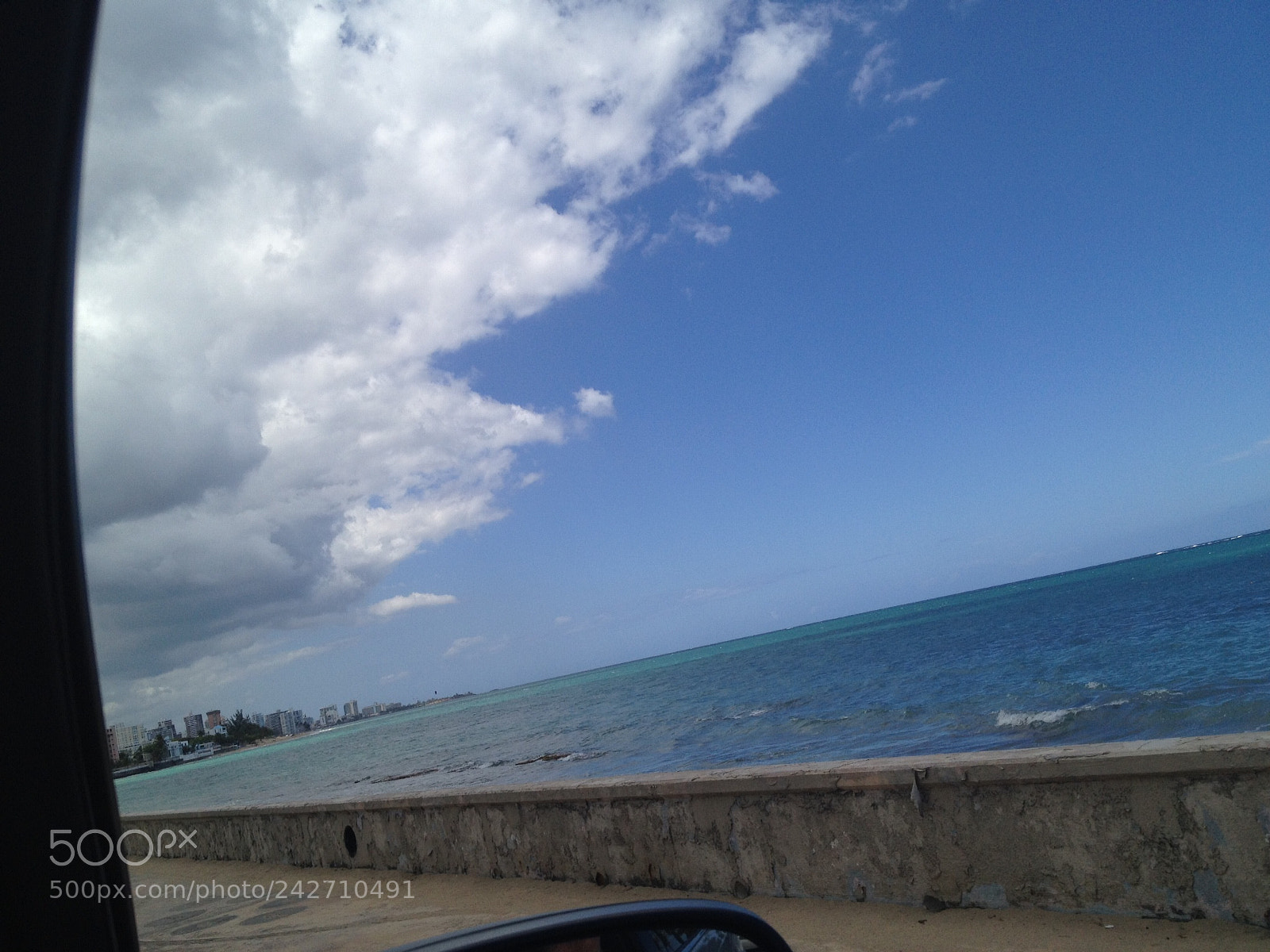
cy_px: 476
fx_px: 1284
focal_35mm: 35
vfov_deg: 40.7
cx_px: 635
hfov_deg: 52.6
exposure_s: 1/2632
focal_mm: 4.28
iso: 50
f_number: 2.4
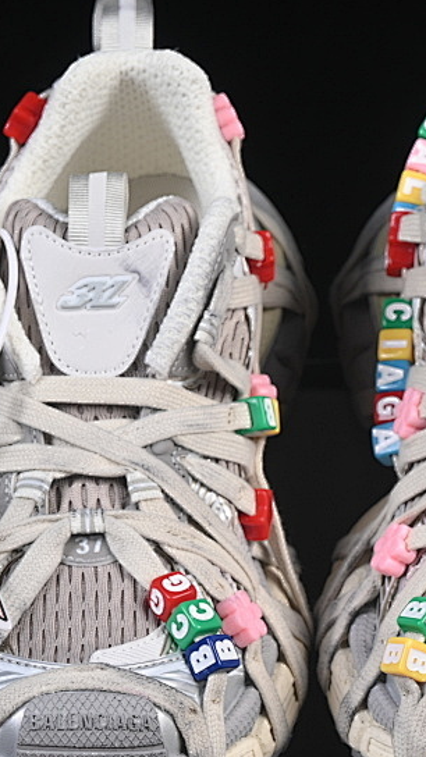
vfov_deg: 13.8
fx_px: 3133
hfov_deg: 7.8
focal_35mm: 156
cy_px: 493
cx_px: 341
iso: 160
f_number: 8
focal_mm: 50
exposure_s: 1/80
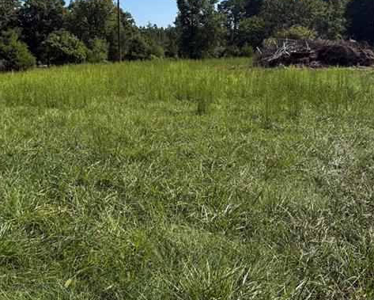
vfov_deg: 38.8
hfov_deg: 47.7
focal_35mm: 38
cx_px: 151
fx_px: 421
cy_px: 103
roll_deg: +1.0
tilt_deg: -6.4
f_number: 1.78
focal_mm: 6.76
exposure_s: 1/4405
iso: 80
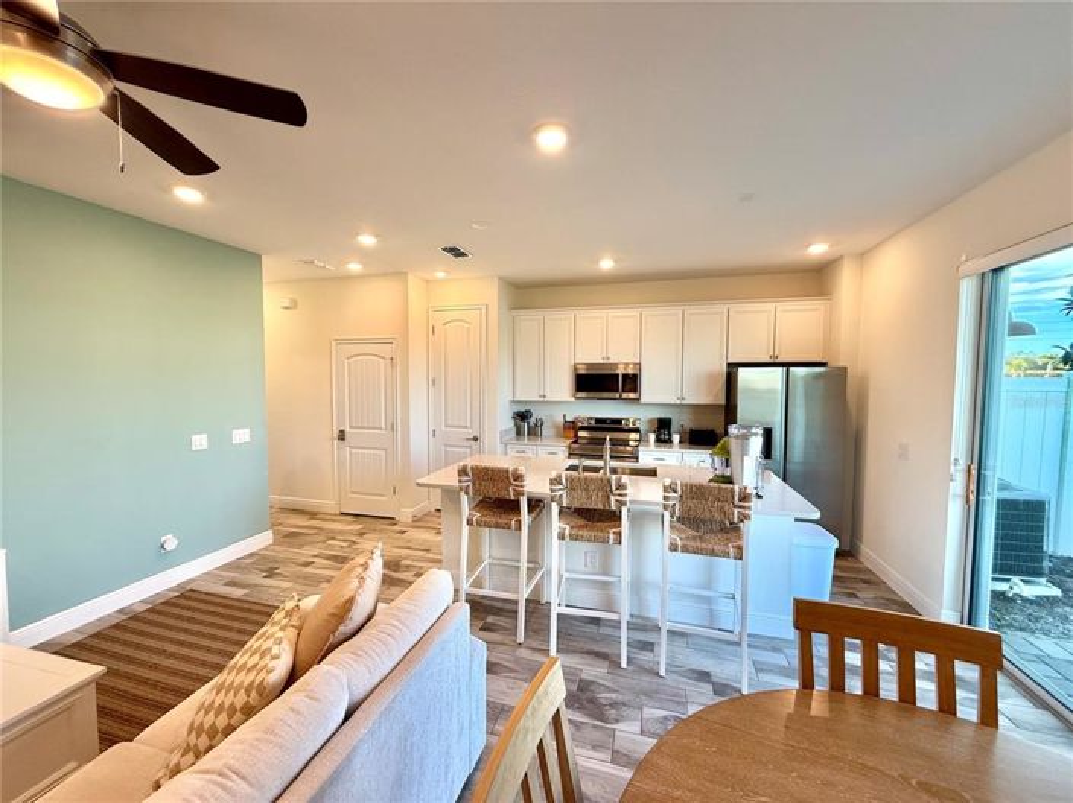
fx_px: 434
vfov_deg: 85.6
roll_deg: +0.1
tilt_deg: -2.6
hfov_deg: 102.1
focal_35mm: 14
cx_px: 536
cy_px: 402
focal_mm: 2.22
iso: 125
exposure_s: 1/120
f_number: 2.2
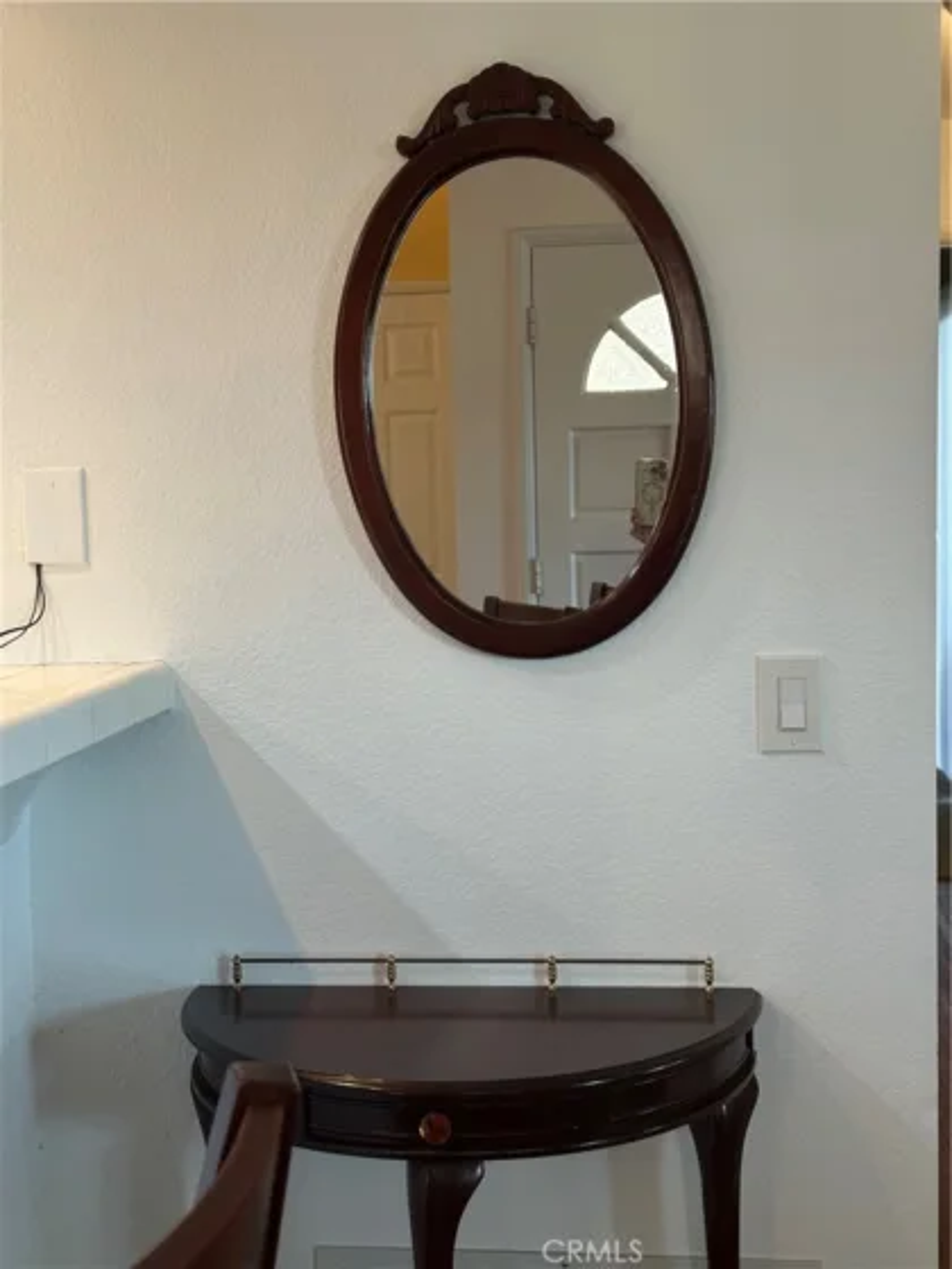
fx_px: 1760
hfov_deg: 30.3
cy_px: 634
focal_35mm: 48
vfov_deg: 39.7
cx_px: 476
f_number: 1.78
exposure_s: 1/60
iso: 125
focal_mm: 6.86
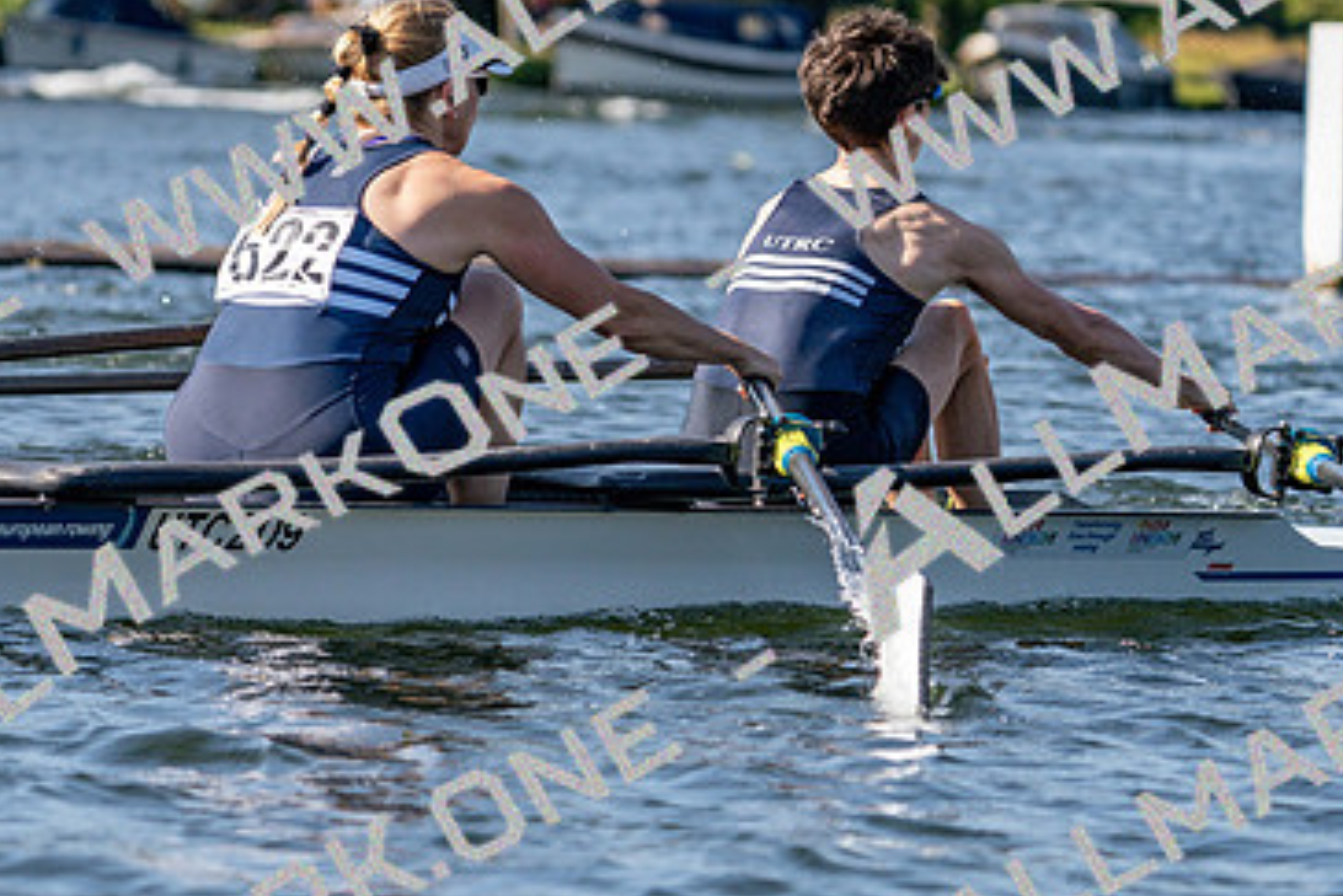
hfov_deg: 6.5
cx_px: 539
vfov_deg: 4.3
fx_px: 11905
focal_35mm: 319
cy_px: 293
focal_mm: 200
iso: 320
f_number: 5.6
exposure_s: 1/1600
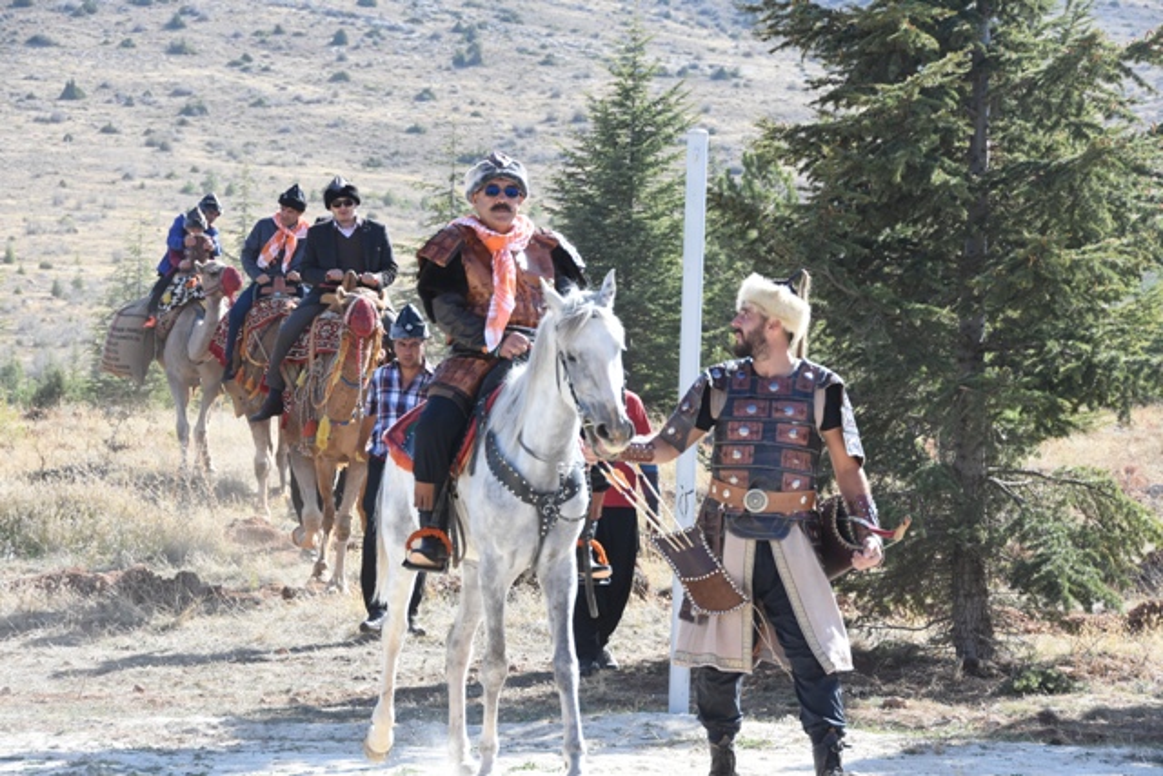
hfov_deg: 15.2
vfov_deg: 10.2
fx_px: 4362
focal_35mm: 135
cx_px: 582
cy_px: 388
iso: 800
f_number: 8
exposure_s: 1/1000
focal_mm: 90
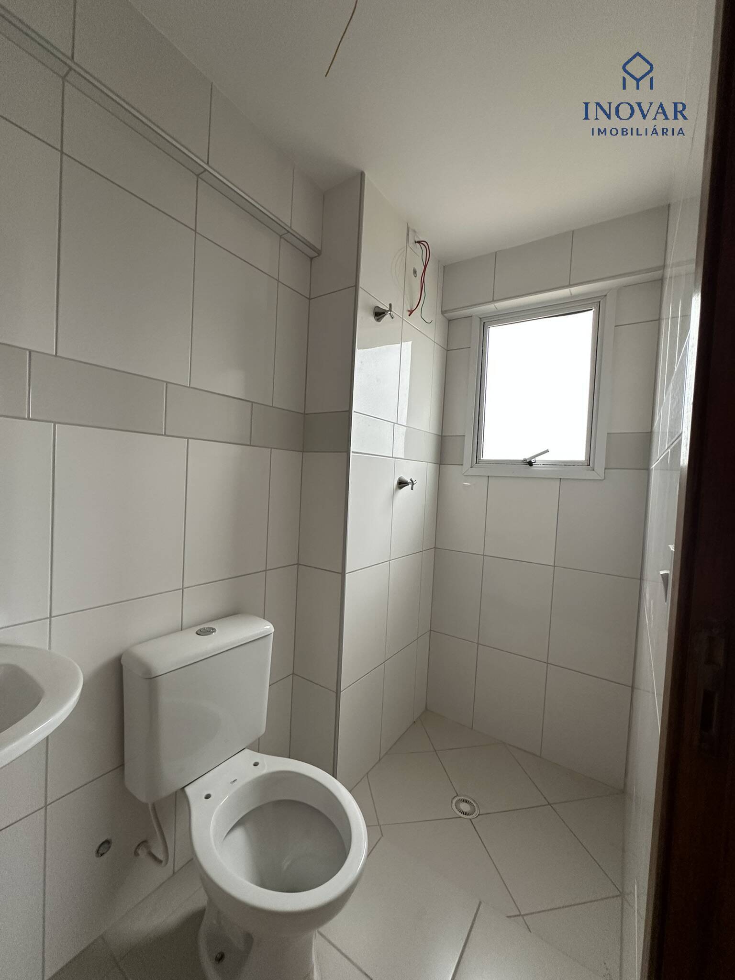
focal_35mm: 14
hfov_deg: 85.7
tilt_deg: -1.4
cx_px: 368
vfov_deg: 102.1
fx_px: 396
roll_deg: -3.7
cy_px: 490
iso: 200
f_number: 2.2
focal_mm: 2.22
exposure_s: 1/99
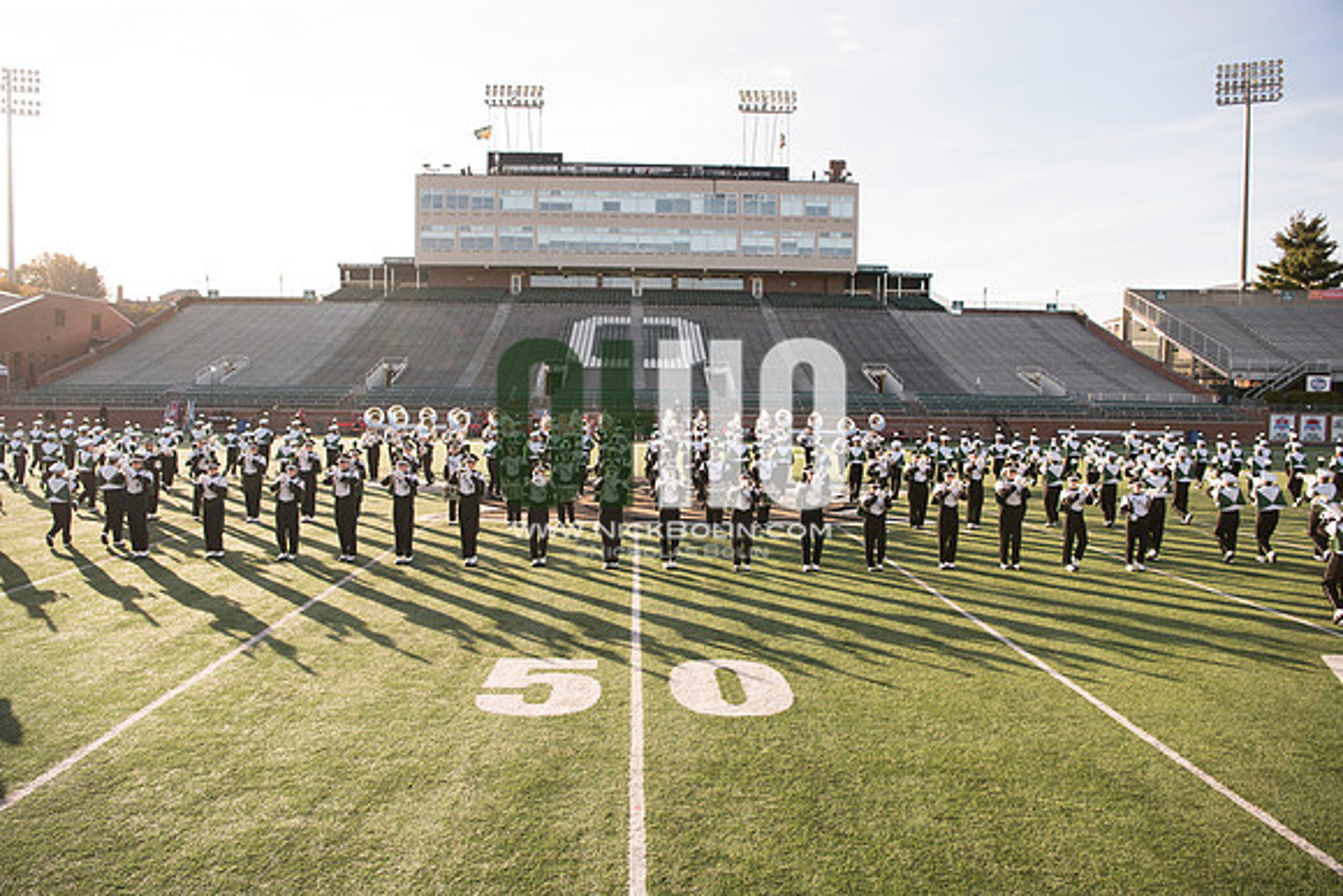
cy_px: 448
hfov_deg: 73.7
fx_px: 896
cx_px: 672
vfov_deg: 53.2
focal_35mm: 24
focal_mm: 24
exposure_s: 1/640
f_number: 5
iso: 320
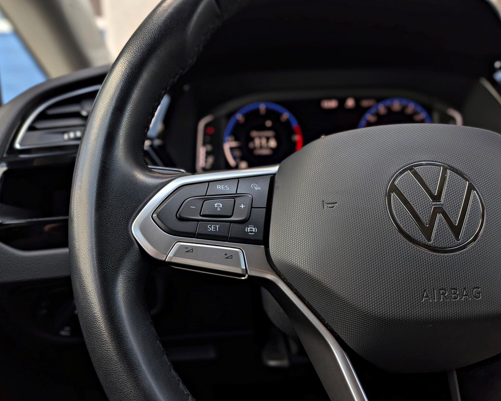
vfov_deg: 54.9
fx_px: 385
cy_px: 198
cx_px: 257
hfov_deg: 66.0
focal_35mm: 26
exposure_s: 1/141
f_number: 1.7
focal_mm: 4.53
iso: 32
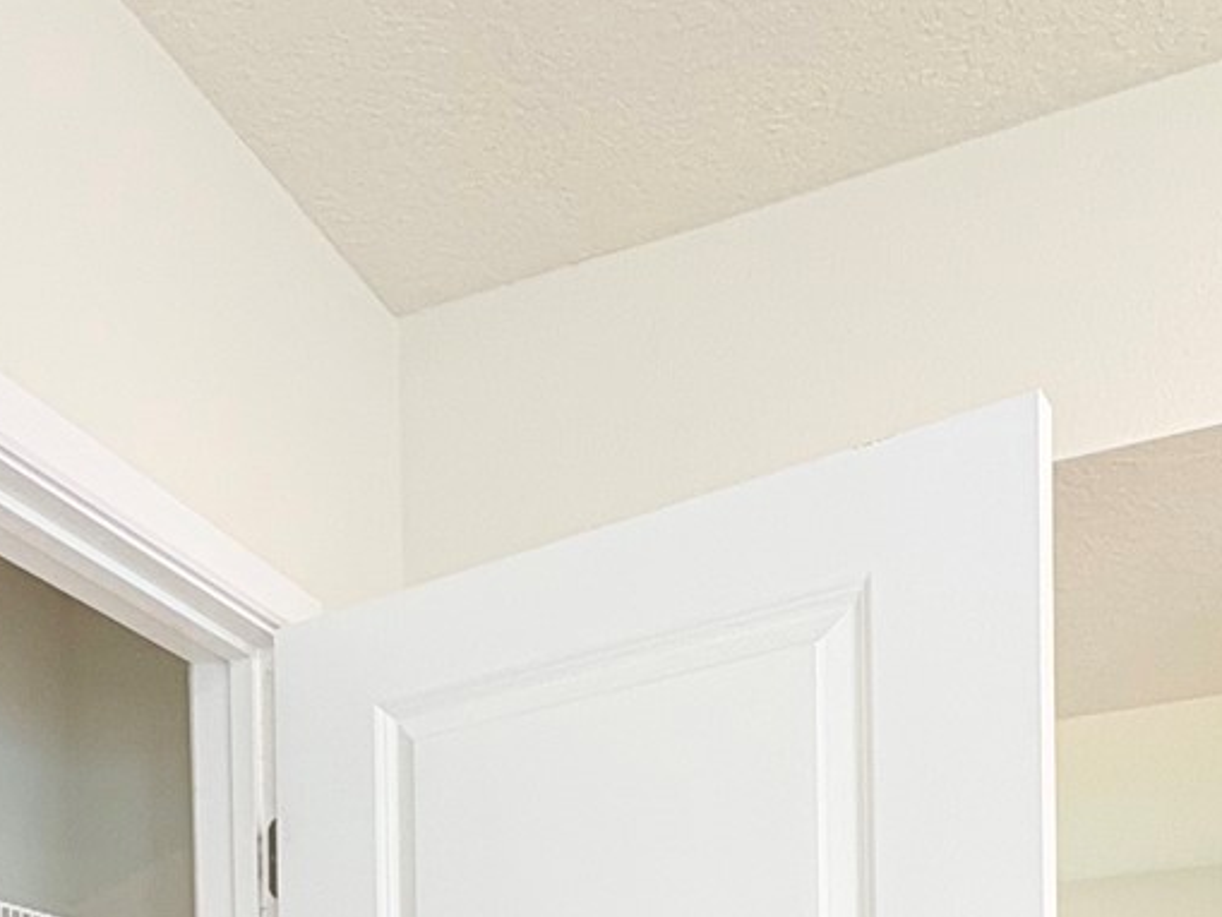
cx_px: 425
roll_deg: +1.9
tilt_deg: +0.8
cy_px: 1263
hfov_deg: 42.5
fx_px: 1554
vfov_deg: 26.6
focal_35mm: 44
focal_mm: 2.22
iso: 200
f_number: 2.2
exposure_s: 1/60
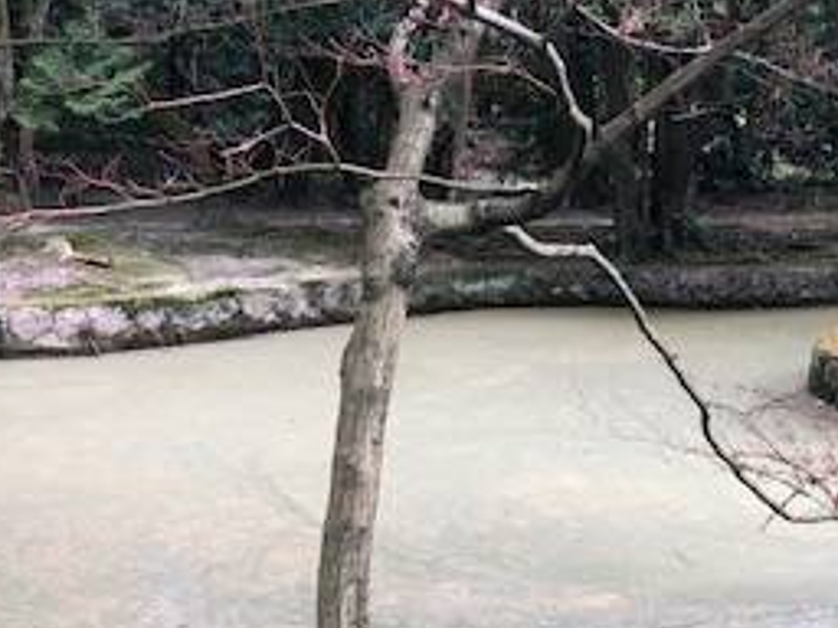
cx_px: 687
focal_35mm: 70
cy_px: 337
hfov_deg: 27.2
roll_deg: +0.7
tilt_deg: -7.0
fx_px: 1695
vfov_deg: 21.0
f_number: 1.8
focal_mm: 3.99
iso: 50
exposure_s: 1/120
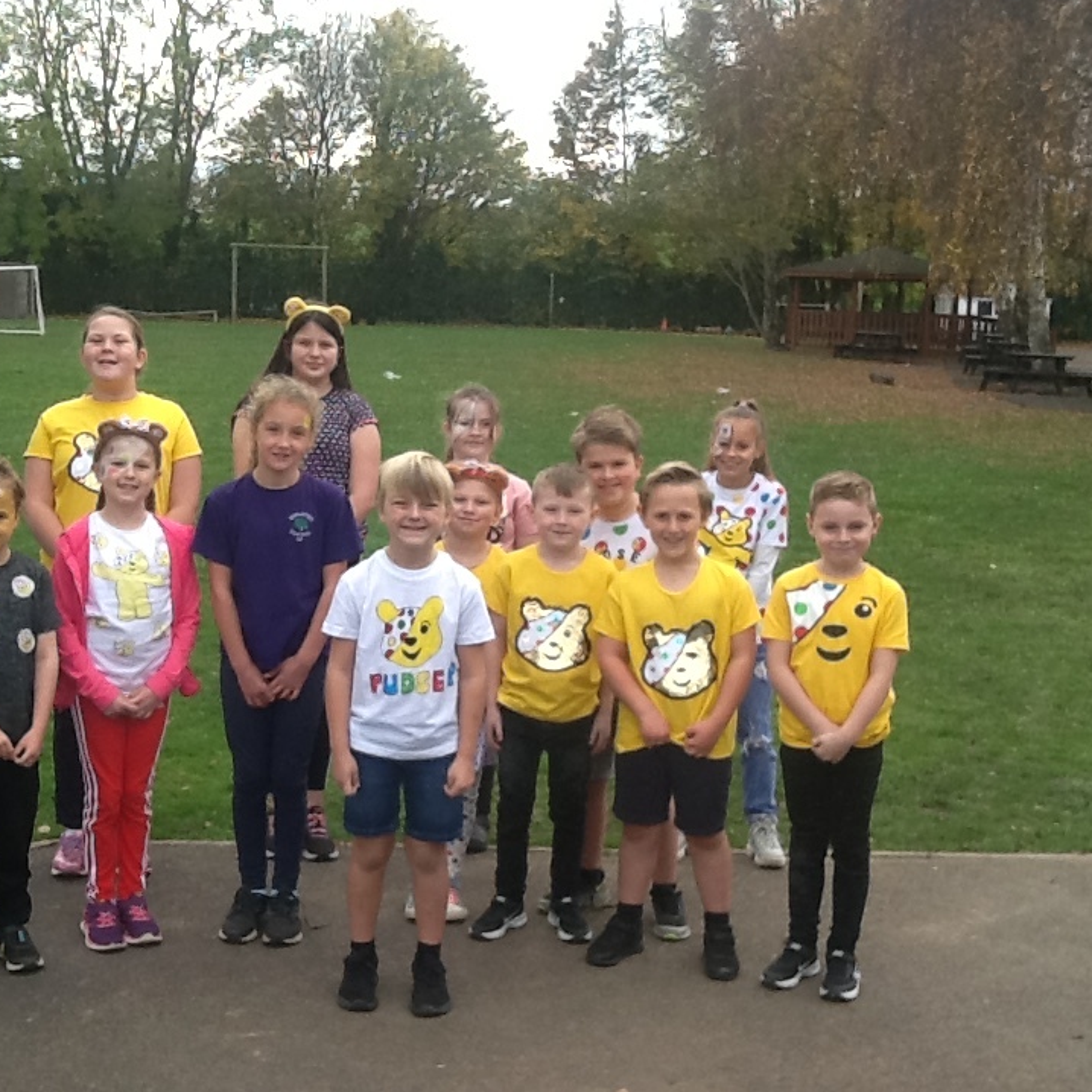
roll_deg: -1.4
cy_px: 546
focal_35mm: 52
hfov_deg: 32.6
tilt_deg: -9.3
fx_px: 1856
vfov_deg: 32.8
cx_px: 415
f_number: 2.4
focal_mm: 2.03
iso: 40
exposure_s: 1/183
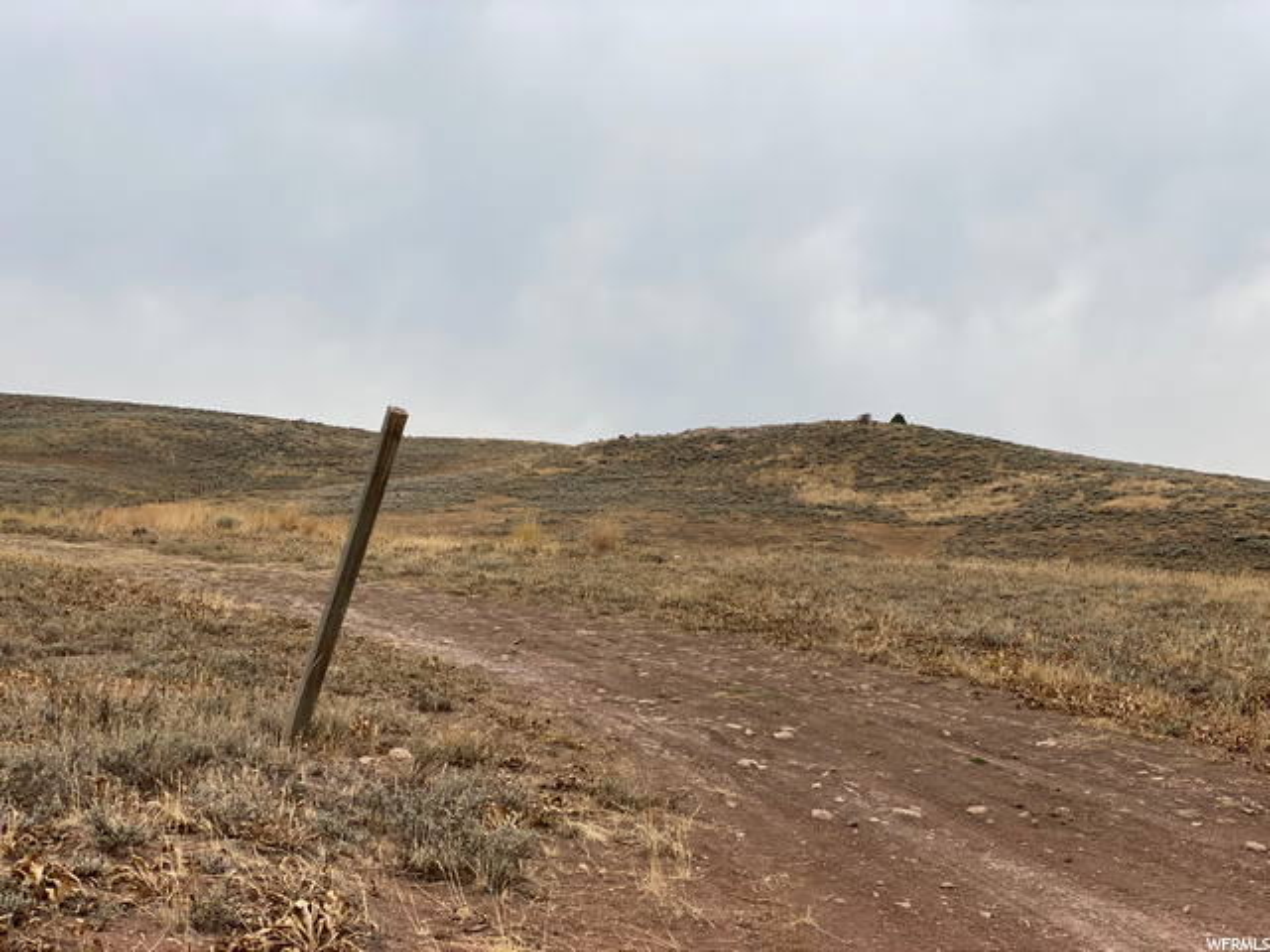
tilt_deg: +3.7
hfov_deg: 36.8
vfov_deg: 28.0
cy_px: 476
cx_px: 635
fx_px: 1908
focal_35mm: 52
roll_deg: -2.6
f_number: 2
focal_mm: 6
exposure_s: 1/940
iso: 20
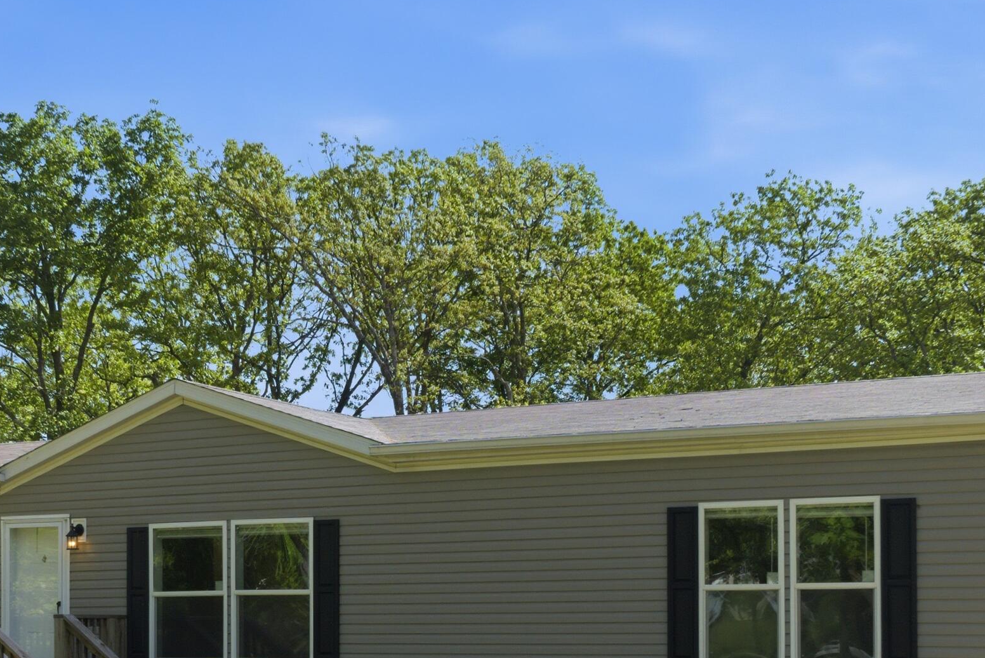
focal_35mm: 58
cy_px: 627
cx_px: 427
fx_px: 1587
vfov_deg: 22.7
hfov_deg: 34.4
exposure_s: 1/250
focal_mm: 20
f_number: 9
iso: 320
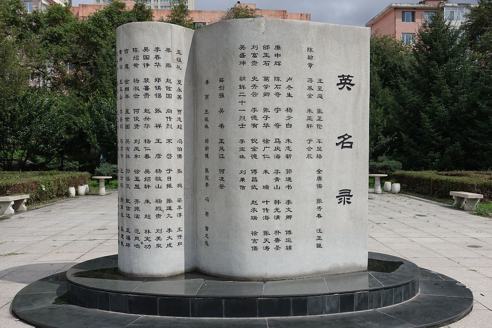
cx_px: 246
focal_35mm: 34
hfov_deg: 55.8
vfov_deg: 38.9
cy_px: 164
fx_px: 465
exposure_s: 1/200
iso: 125
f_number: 4
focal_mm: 12.48
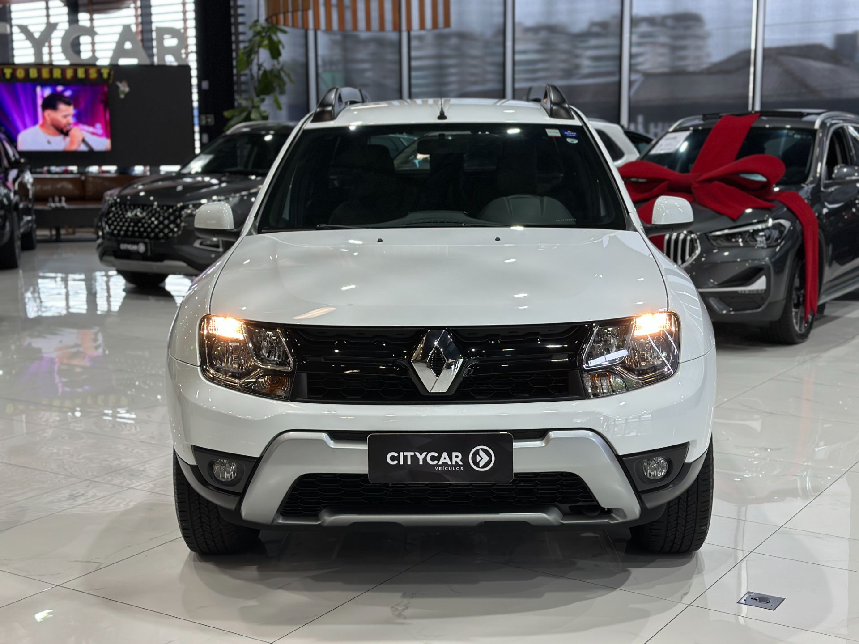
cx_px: 430
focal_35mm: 48
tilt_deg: -9.0
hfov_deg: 39.7
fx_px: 1191
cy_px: 322
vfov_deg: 30.3
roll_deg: +0.5
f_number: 1.78
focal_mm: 6.86
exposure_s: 1/120
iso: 100
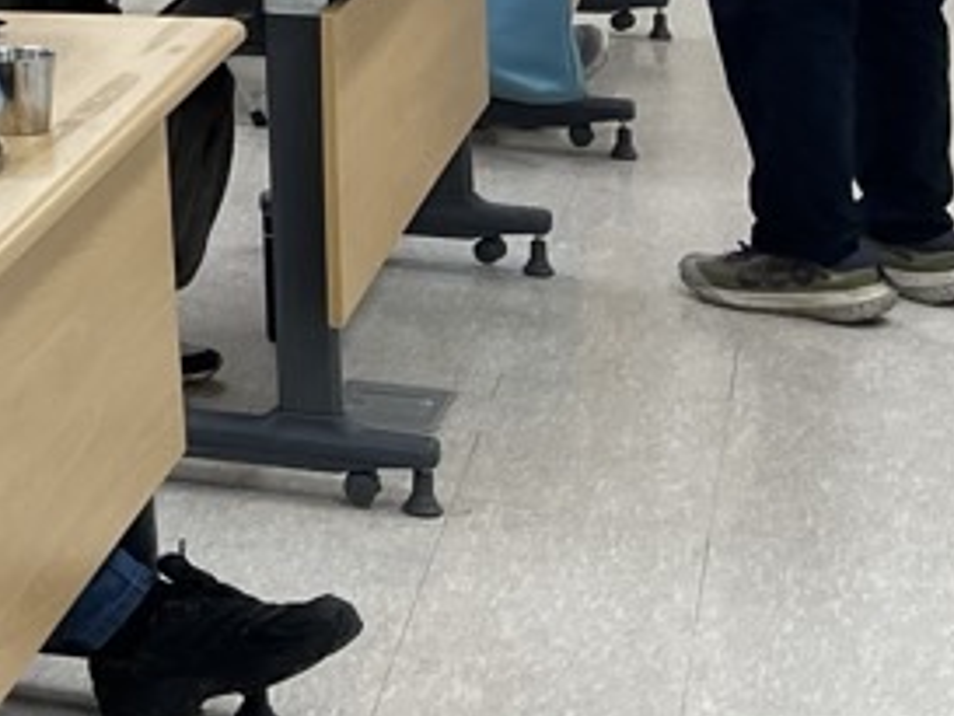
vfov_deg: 11.2
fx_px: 3364
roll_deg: +1.6
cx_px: -842
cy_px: -608
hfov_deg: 14.0
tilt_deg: -0.4
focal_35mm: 122
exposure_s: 1/120
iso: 80
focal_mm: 5.1
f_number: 1.6
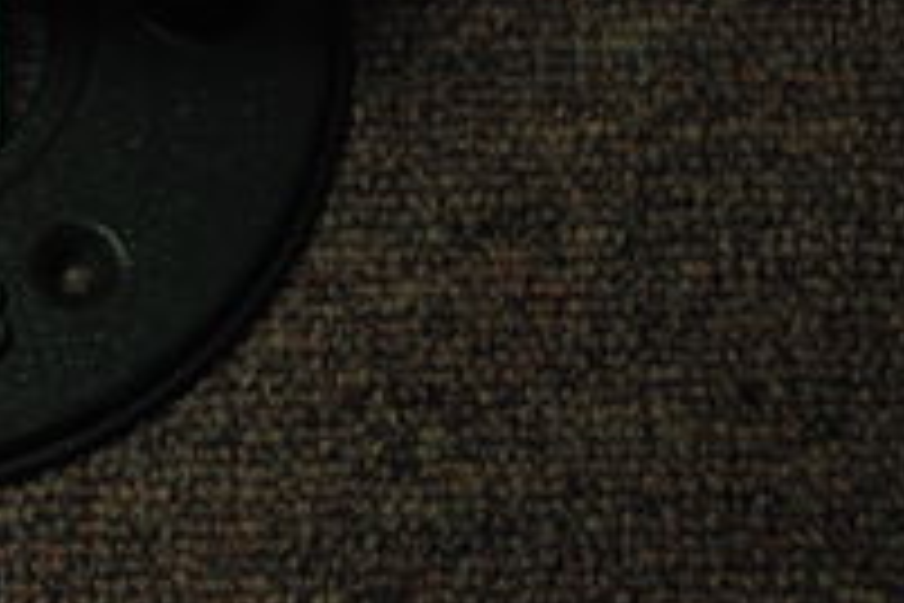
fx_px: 4871
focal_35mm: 194
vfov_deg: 7.0
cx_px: -108
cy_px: -140
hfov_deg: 10.5
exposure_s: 1/30
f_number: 5
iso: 220
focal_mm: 52
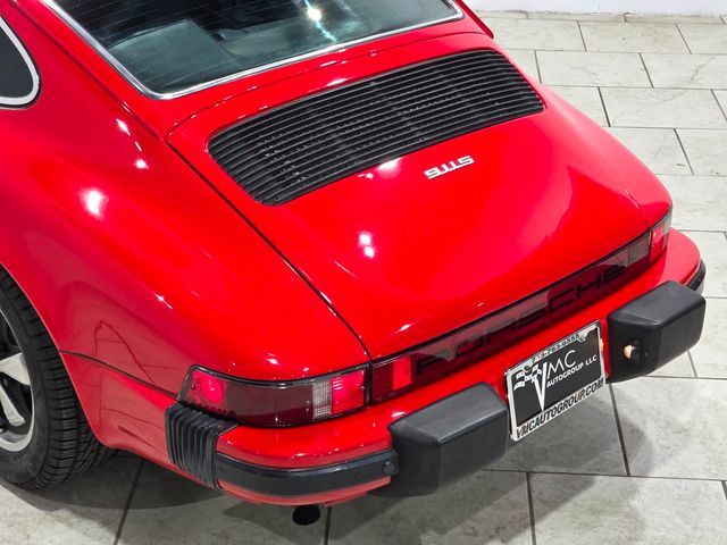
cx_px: 364
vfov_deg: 21.3
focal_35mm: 69
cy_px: 272
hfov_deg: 28.2
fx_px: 1449
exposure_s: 1/120
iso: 250
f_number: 2.4
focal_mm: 7.9
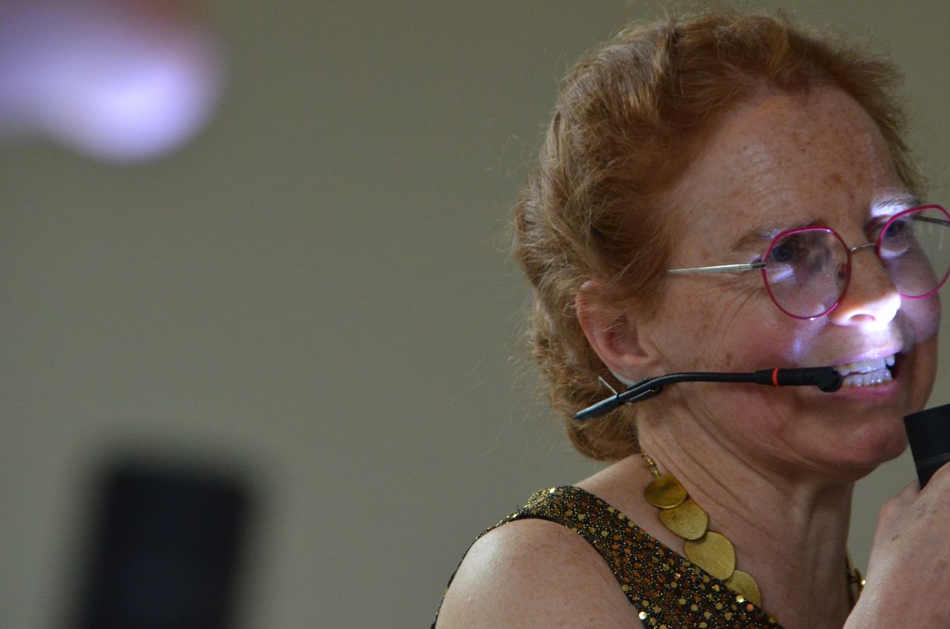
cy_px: 273
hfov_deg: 7.1
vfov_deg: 4.7
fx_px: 7654
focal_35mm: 291
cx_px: 548
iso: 1600
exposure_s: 1/40
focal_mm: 145
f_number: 5.6
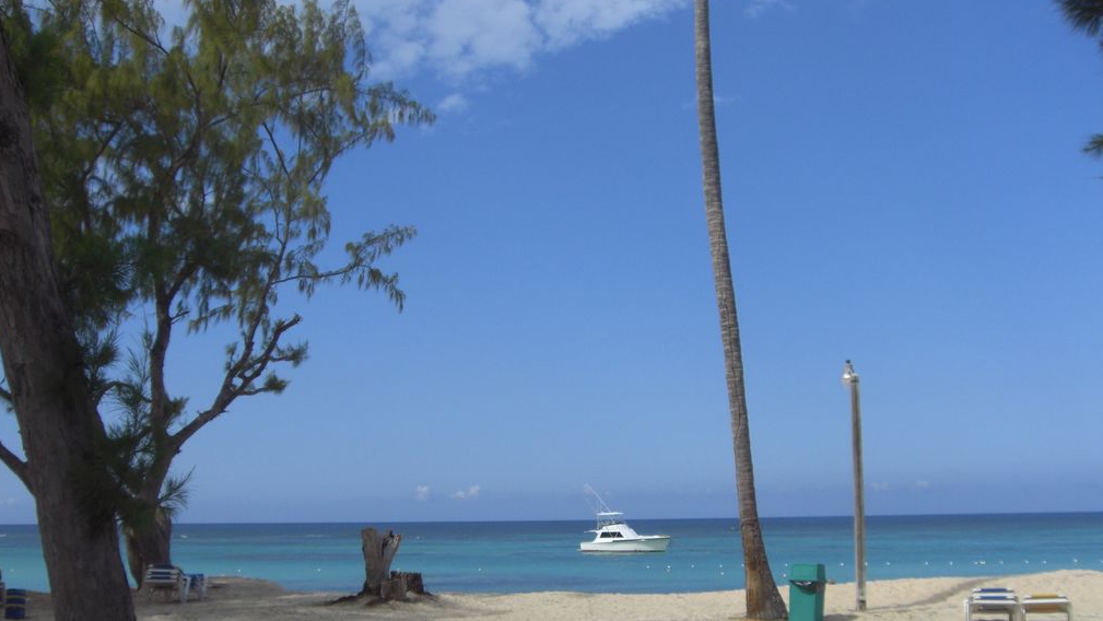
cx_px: 549
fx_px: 1229
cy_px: 395
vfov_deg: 28.2
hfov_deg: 48.3
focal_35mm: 42
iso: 64
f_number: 8
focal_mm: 6.2
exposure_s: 1/160
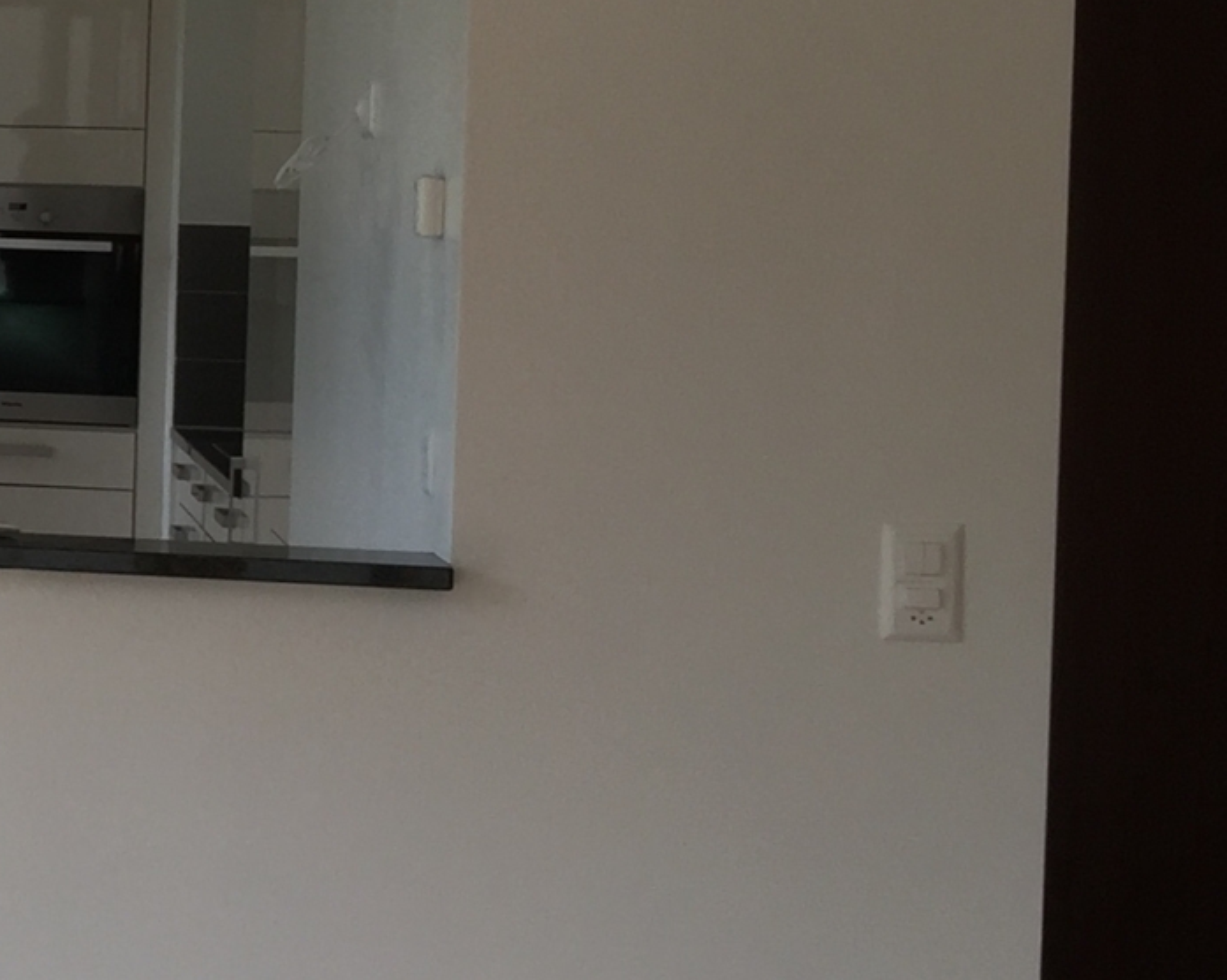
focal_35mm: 104
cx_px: -1012
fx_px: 3775
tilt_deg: -0.7
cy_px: 245
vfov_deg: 14.7
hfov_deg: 15.7
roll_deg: -1.4
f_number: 2.2
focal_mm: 4.15
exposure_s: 1/116
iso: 32
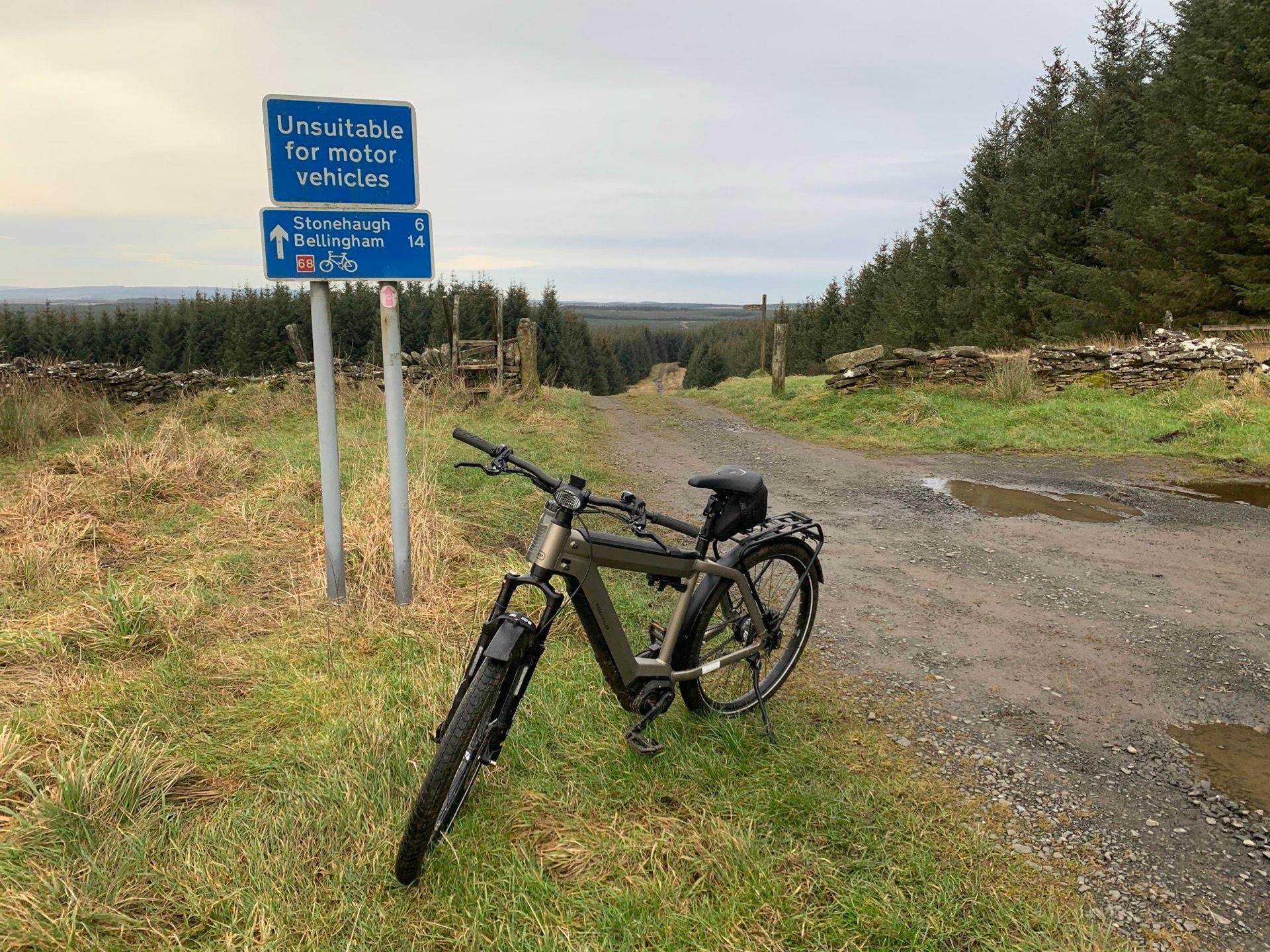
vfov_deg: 53.1
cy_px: 476
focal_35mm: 26
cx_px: 635
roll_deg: -0.2
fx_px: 954
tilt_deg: -12.5
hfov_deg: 67.3
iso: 25
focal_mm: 4.25
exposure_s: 1/333
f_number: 1.8
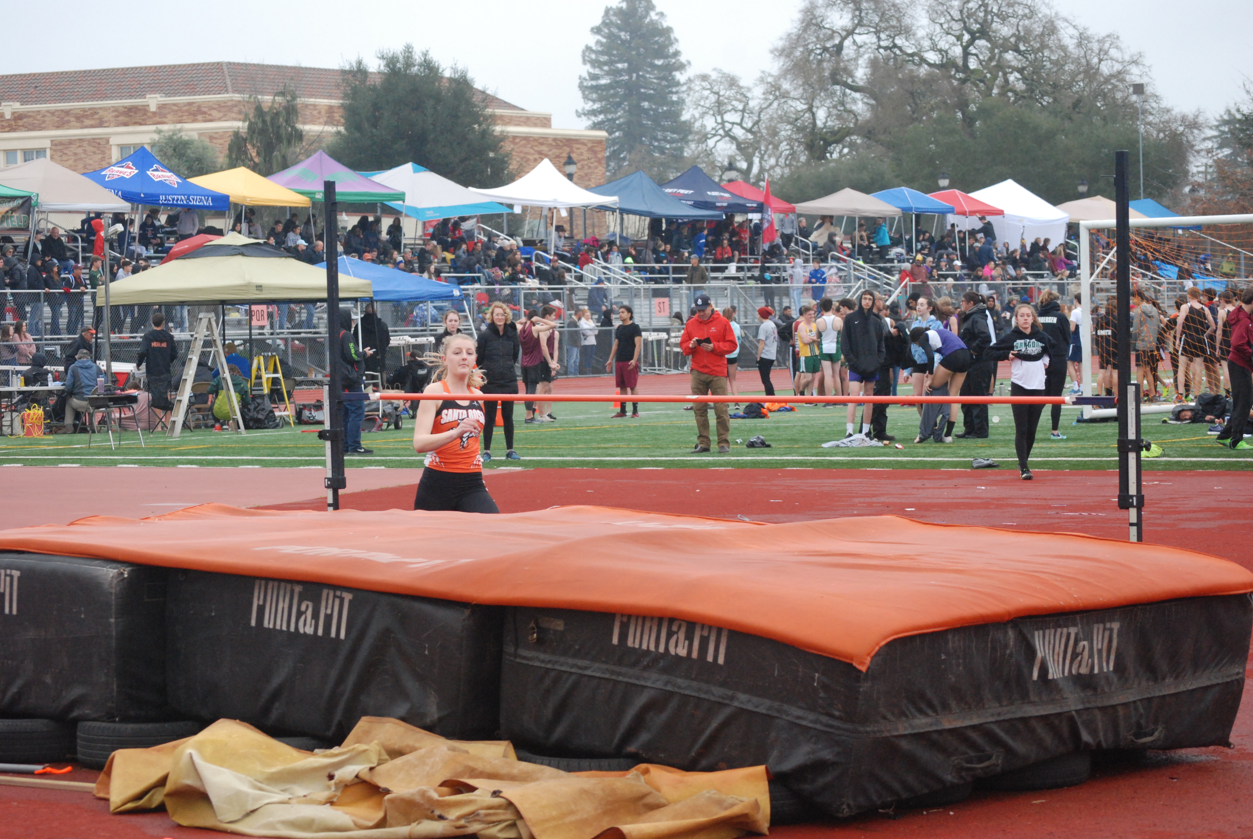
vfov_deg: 13.5
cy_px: 420
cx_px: 626
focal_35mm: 102
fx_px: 3554
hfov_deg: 20.0
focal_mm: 68
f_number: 7.1
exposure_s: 1/800
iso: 1000
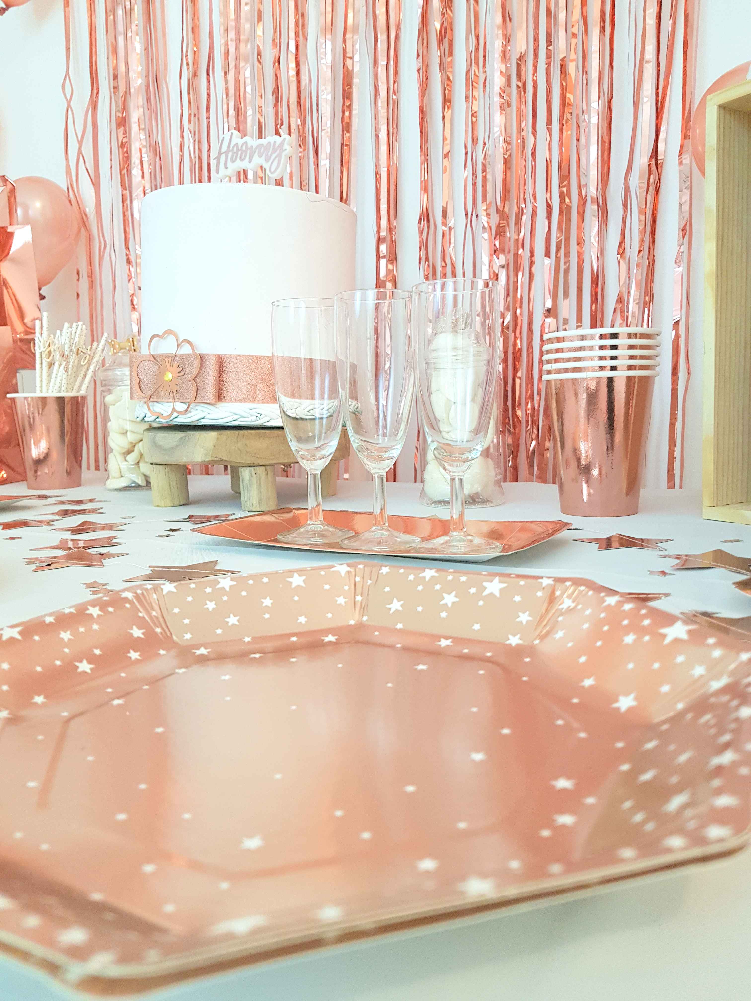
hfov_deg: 53.1
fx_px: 752
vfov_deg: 67.3
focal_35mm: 26
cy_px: 500
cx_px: 376
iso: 125
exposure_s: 1/50
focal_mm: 4.2
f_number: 1.7
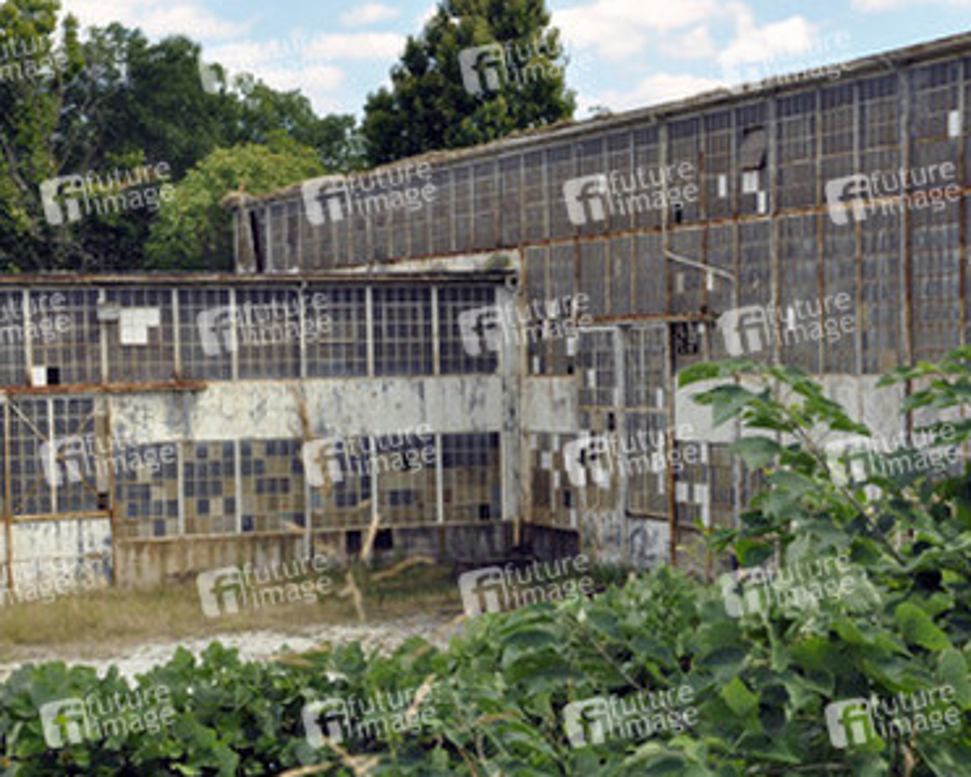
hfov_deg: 23.3
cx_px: 560
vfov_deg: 18.7
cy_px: 390
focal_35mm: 82
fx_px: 2357
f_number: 13
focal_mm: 48
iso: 1000
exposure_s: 1/640
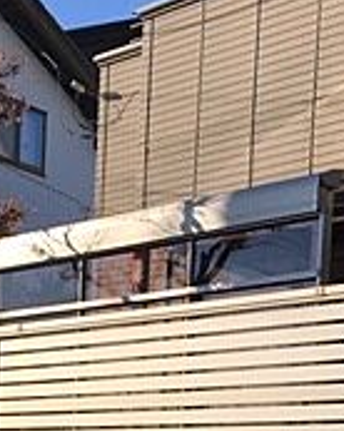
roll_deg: -2.5
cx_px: 0
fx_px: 1339
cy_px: 551
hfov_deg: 14.4
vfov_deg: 17.3
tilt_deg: -2.8
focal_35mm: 105
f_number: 2.2
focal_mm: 4.15
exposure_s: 1/1479
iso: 25
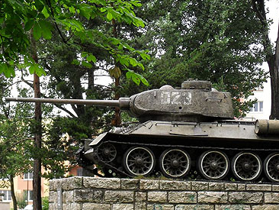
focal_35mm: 129
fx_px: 1040
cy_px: 128
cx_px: 160
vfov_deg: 11.5
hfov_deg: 15.3
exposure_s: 1/60
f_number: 5.8
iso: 100
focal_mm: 18.9
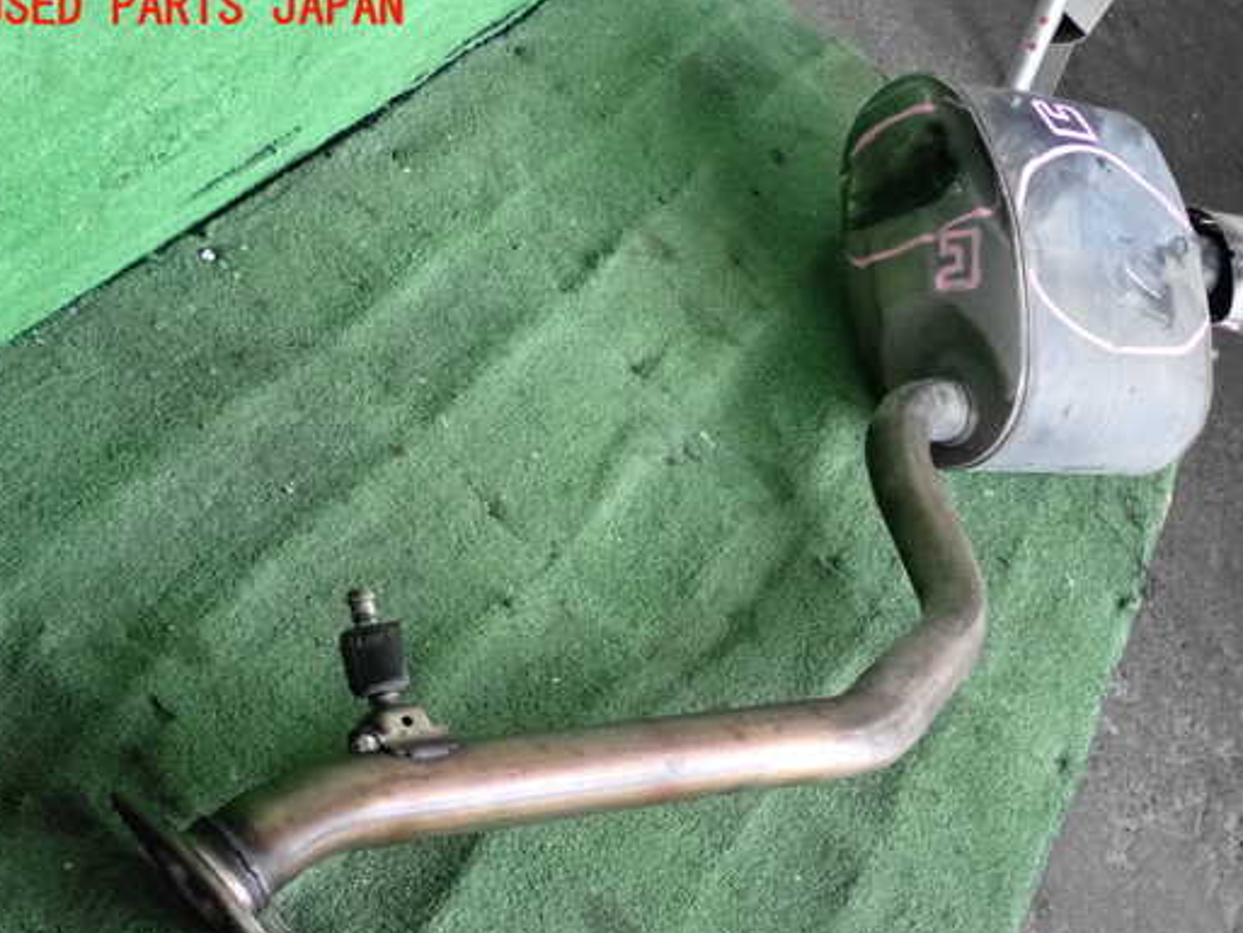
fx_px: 1975
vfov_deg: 26.6
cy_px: 523
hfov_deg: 34.9
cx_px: 691
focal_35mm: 55
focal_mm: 8.4
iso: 2000
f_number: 3.1
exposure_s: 1/125
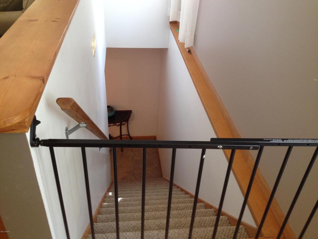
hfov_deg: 52.6
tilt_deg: -34.8
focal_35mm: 35
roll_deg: -3.0
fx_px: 322
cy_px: 120
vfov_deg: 40.7
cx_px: 159
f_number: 2.4
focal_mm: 4.28
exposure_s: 1/20
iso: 100
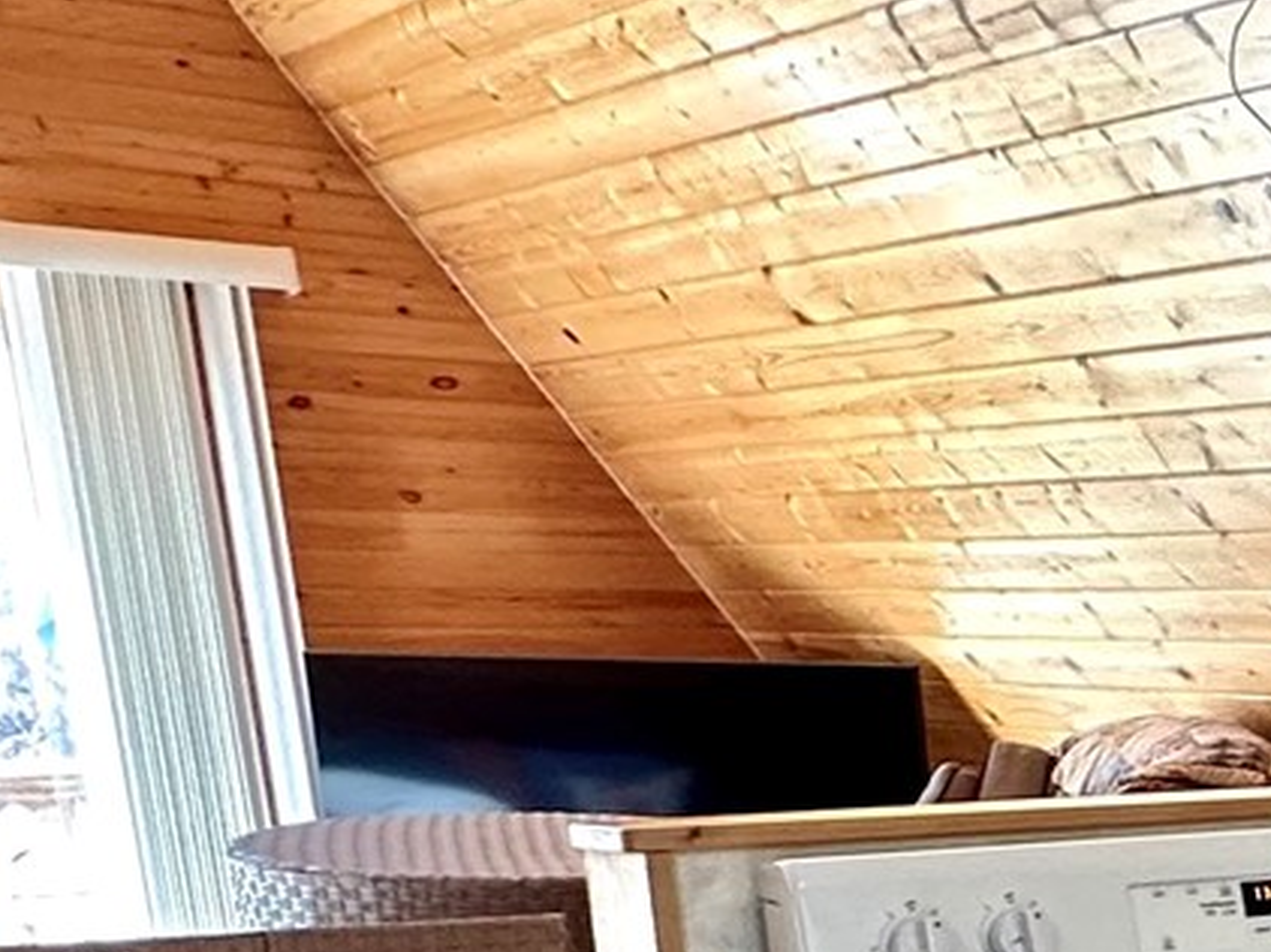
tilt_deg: -13.3
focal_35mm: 68
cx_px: 2614
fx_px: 2495
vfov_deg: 20.4
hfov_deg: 18.0
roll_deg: -1.9
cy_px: 1091
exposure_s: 1/60
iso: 160
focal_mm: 2.22
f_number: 2.2
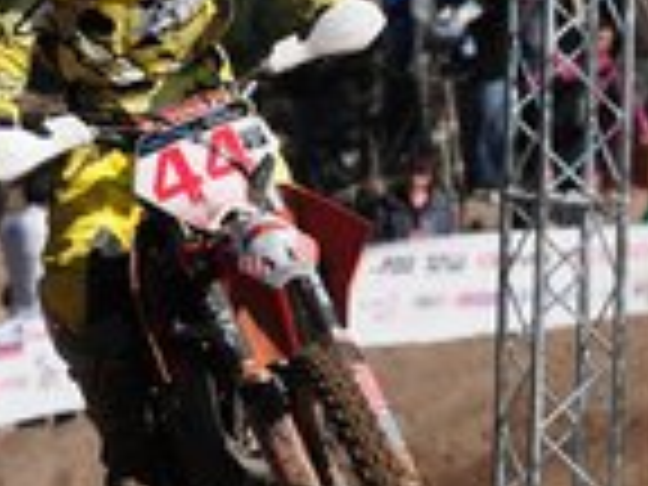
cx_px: 117
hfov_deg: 3.2
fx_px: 11428
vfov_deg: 2.4
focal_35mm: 611
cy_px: 351
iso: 200
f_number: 7.1
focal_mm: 135
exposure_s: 1/800
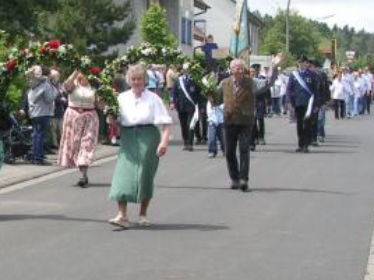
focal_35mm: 98
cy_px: 153
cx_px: -43
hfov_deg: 19.2
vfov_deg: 15.1
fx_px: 1059
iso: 50
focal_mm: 6.3
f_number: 5.6
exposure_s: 1/200
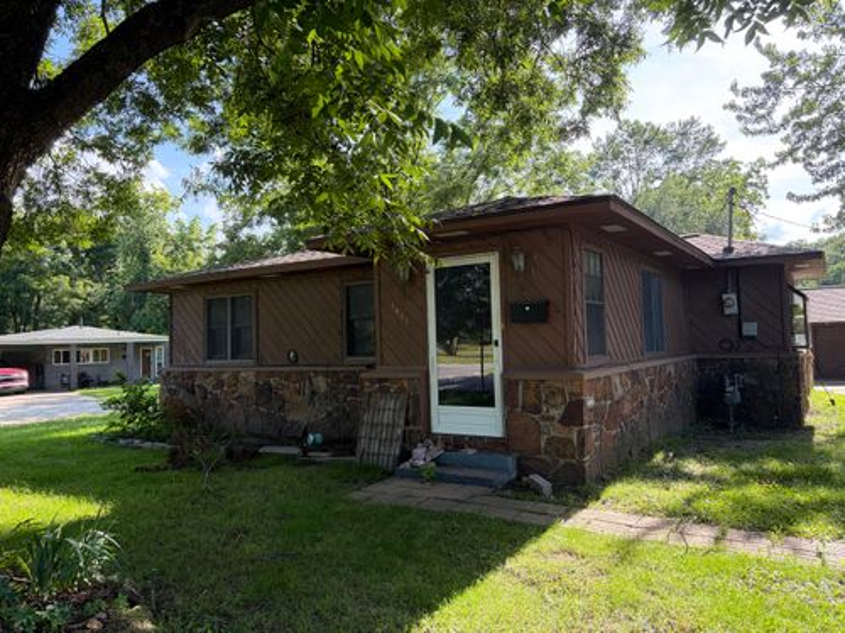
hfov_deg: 67.3
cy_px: 316
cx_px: 422
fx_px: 635
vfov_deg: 53.1
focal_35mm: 26
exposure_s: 1/552
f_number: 1.6
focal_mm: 5.96
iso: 64
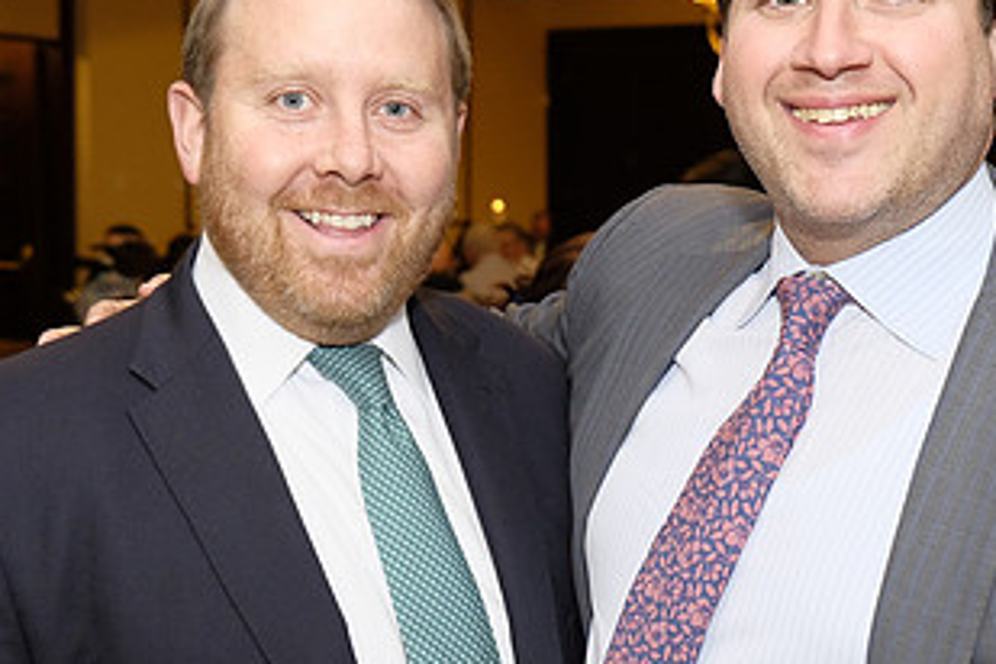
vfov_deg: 22.6
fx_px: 1660
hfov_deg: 33.4
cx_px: 567
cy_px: 292
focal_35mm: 60
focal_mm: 21.4
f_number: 3.2
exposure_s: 1/180
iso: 1250
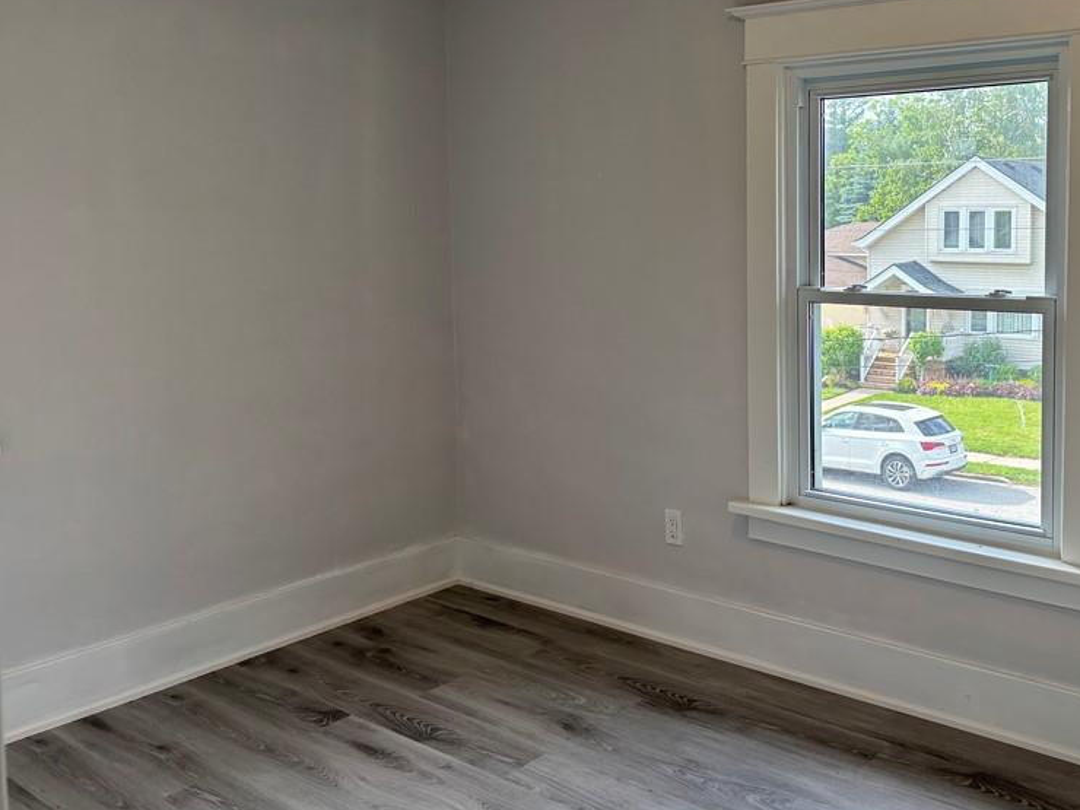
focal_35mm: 36
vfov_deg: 39.3
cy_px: 286
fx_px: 1123
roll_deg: +0.0
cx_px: 722
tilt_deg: -3.1
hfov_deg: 50.4
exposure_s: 1/164
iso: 50
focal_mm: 5.96
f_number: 1.6
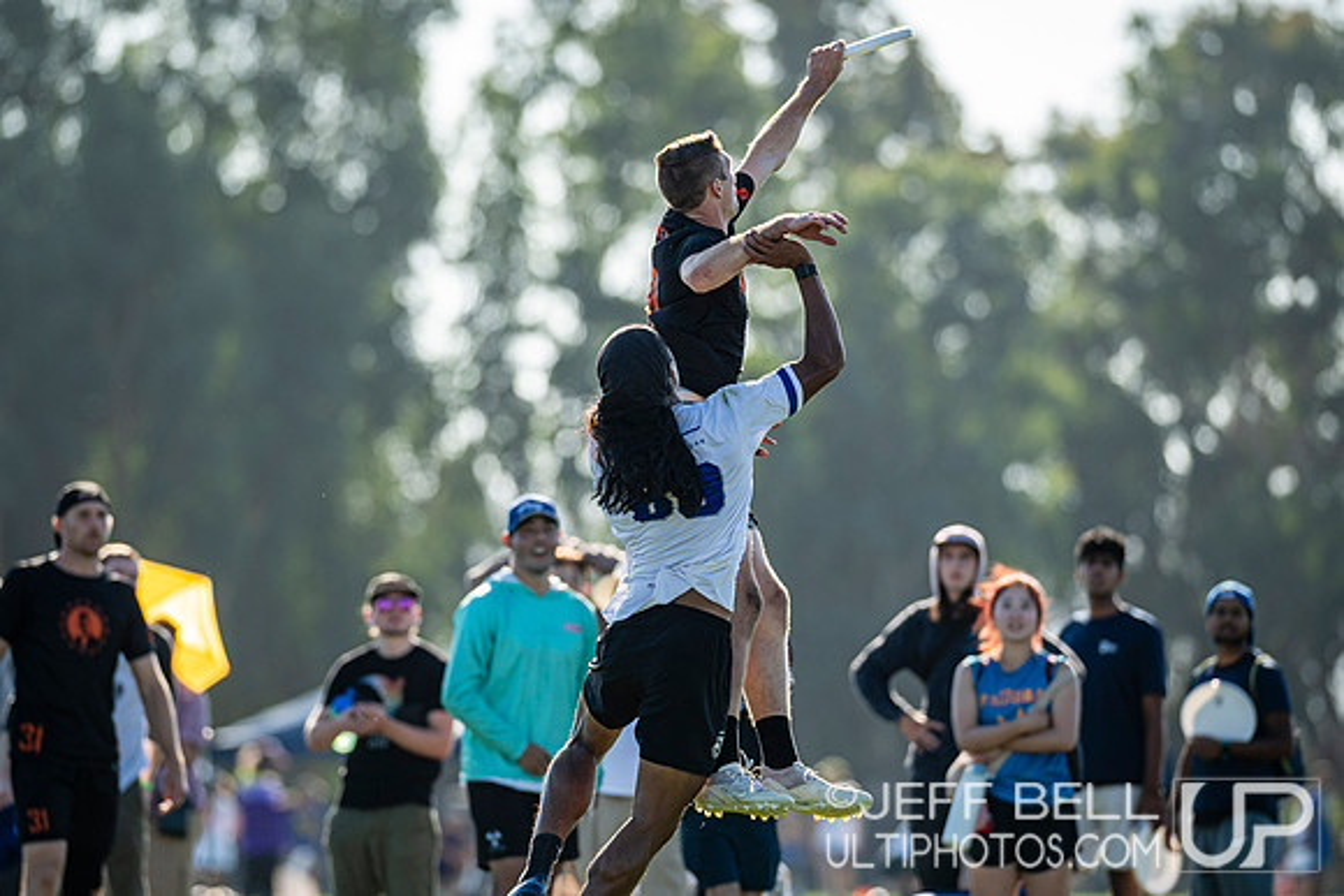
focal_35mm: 314
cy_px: 435
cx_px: 672
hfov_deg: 6.6
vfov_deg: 4.4
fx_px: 11723
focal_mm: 240
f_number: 3.2
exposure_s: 1/1250
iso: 125
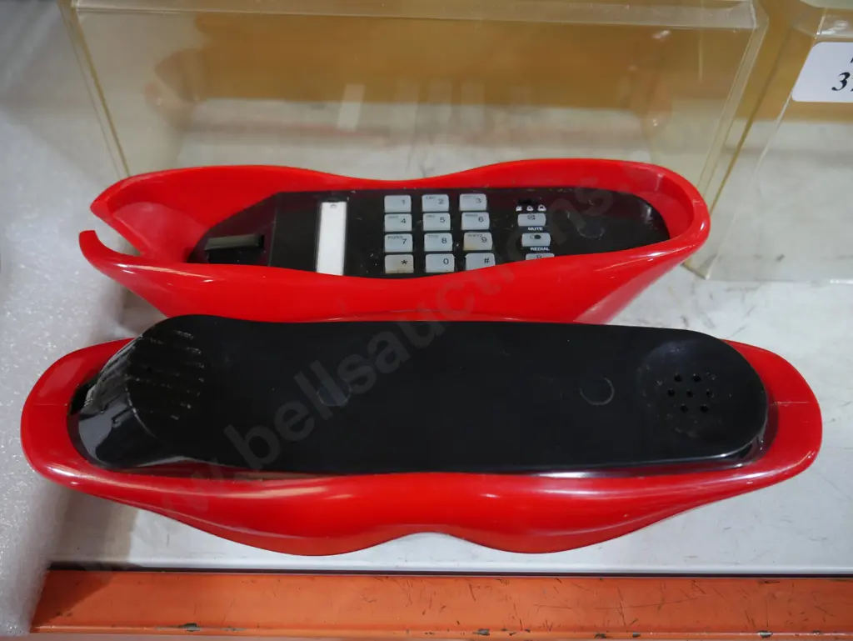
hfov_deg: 59.9
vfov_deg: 46.8
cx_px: 426
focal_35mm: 30
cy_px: 320
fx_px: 740
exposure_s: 1/60
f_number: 3.6
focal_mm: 15
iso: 640
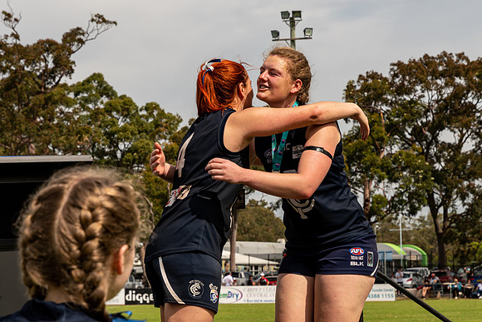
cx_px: 249
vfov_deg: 12.2
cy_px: 120
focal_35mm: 113
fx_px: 1509
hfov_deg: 18.1
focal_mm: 60
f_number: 8
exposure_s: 1/800
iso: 200
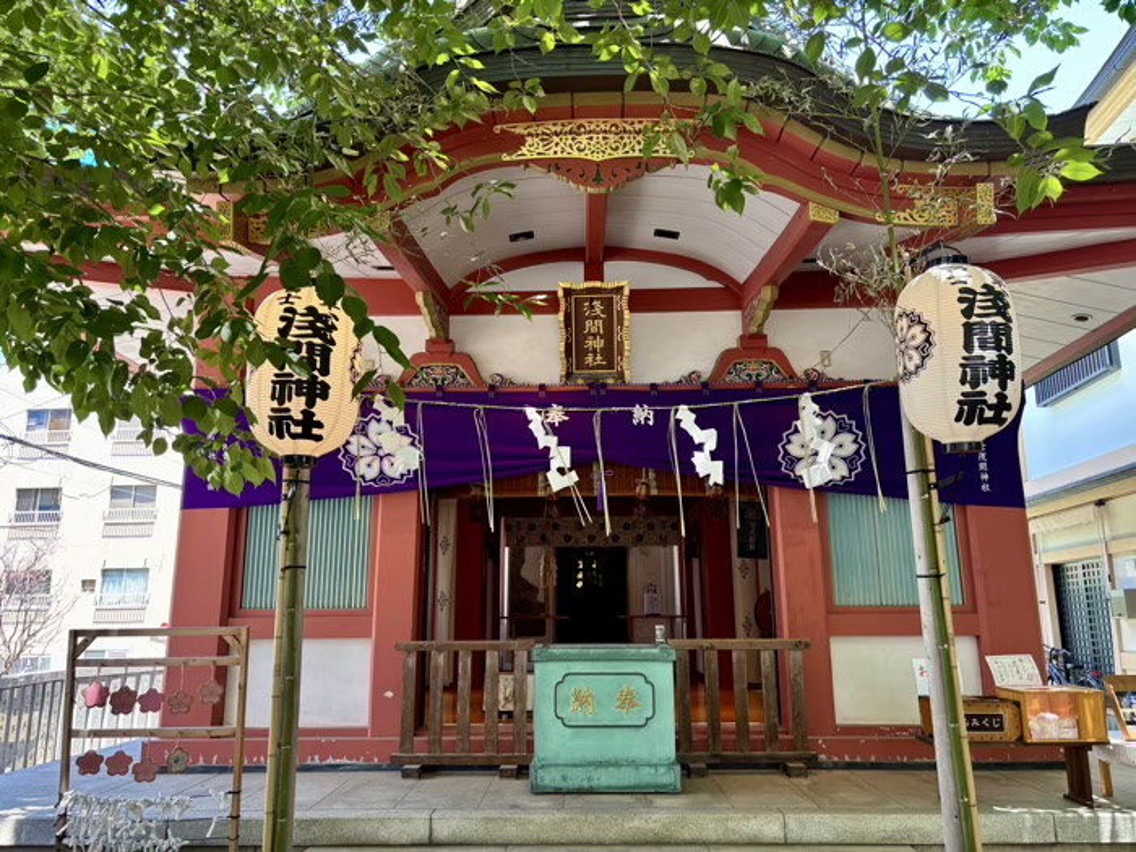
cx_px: 568
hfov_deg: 67.3
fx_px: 853
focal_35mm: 26
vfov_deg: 53.1
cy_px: 426
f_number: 1.6
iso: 80
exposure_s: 1/121
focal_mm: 5.96
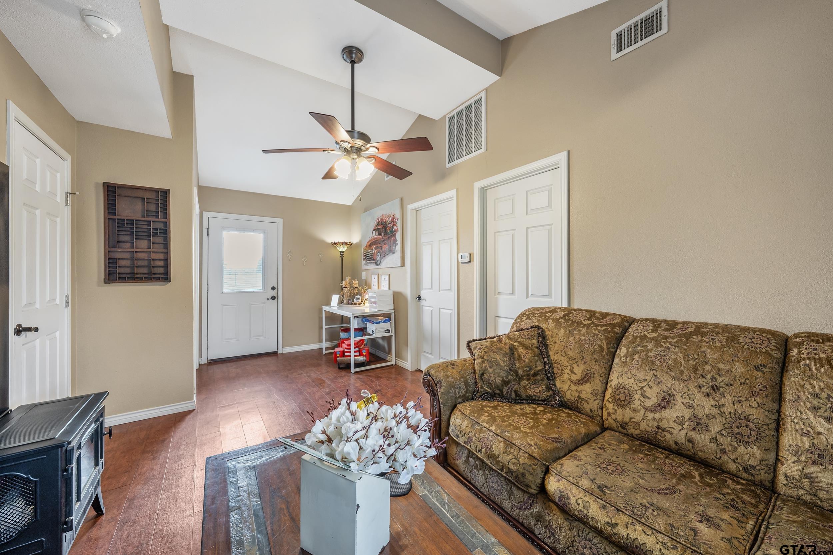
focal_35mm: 13
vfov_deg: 85.4
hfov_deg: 108.3
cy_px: 278
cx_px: 416
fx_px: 301
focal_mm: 13
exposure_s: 1/8
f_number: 8
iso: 800
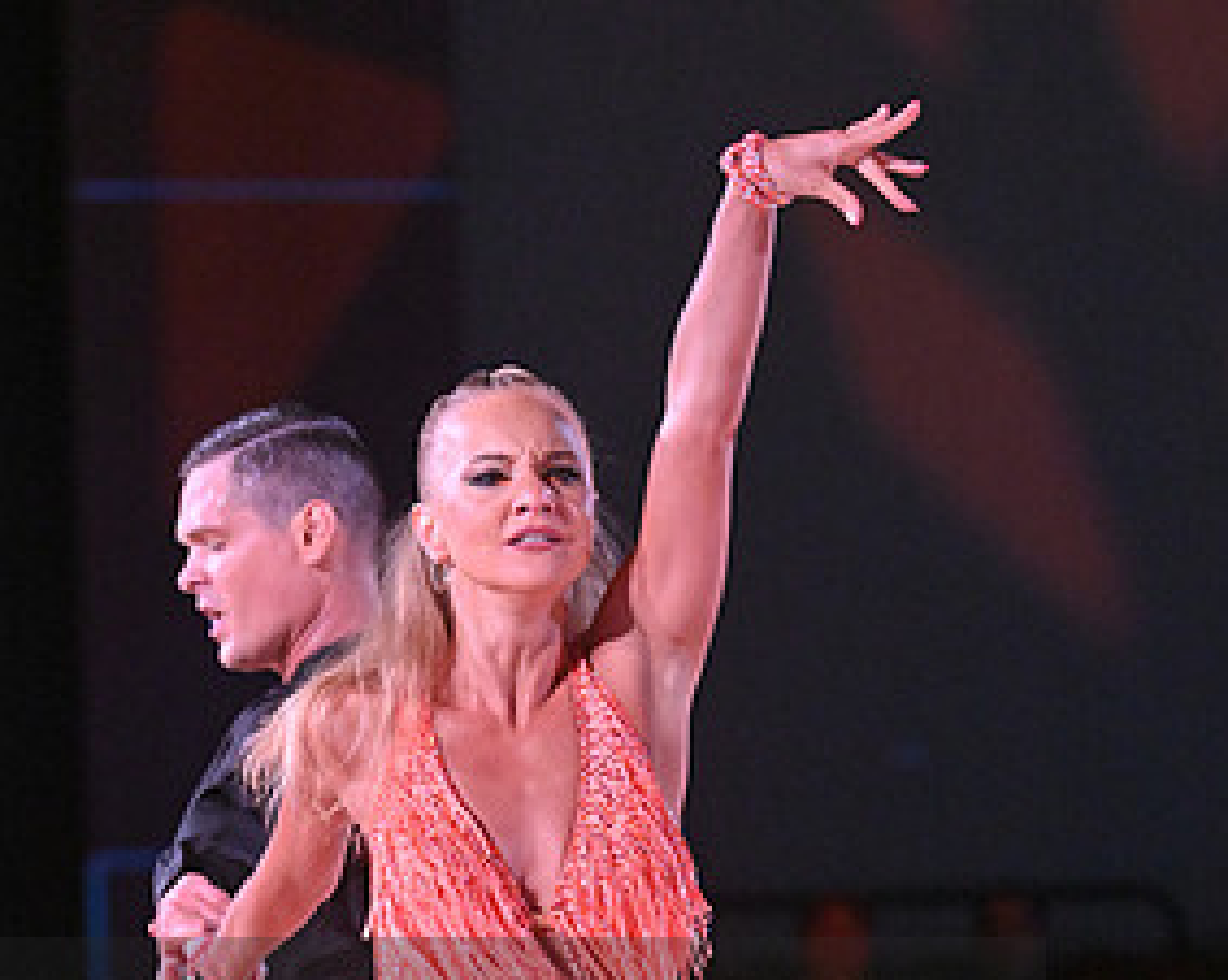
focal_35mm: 385
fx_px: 13983
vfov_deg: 4.0
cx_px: 449
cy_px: 1084
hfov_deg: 5.0
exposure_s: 1/400
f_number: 5.6
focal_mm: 200
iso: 4000
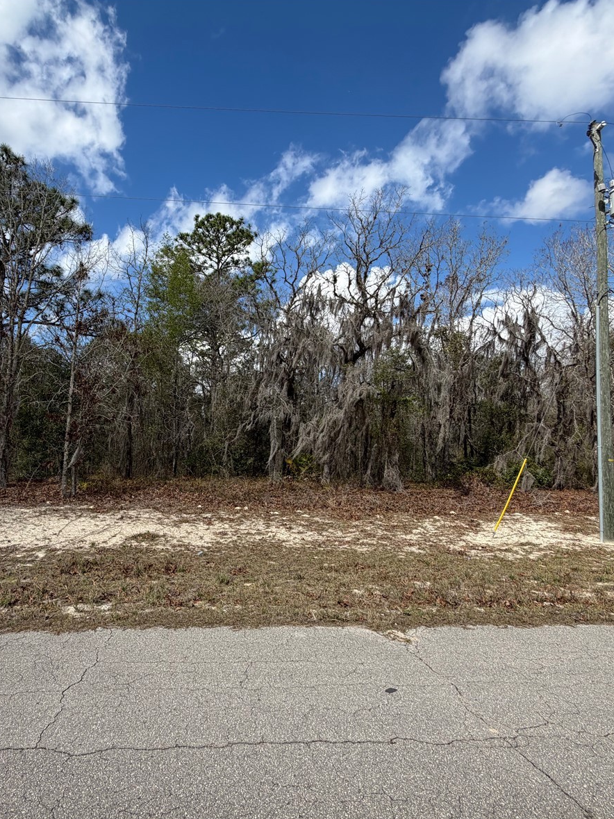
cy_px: 412
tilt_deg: +7.4
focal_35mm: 19
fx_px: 449
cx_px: 226
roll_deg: -2.1
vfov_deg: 84.7
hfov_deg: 67.5
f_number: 2.2
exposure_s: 1/770
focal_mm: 2.22
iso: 20
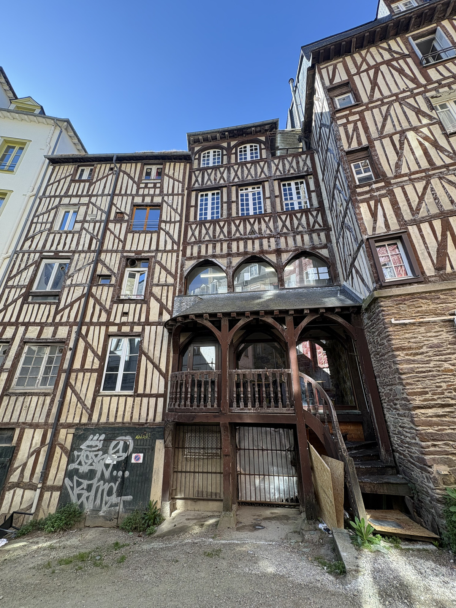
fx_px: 246
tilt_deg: +24.7
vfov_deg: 102.1
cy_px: 304
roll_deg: -0.2
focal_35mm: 14
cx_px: 228
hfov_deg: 85.7
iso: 40
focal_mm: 2.22
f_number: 2.2
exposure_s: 1/167
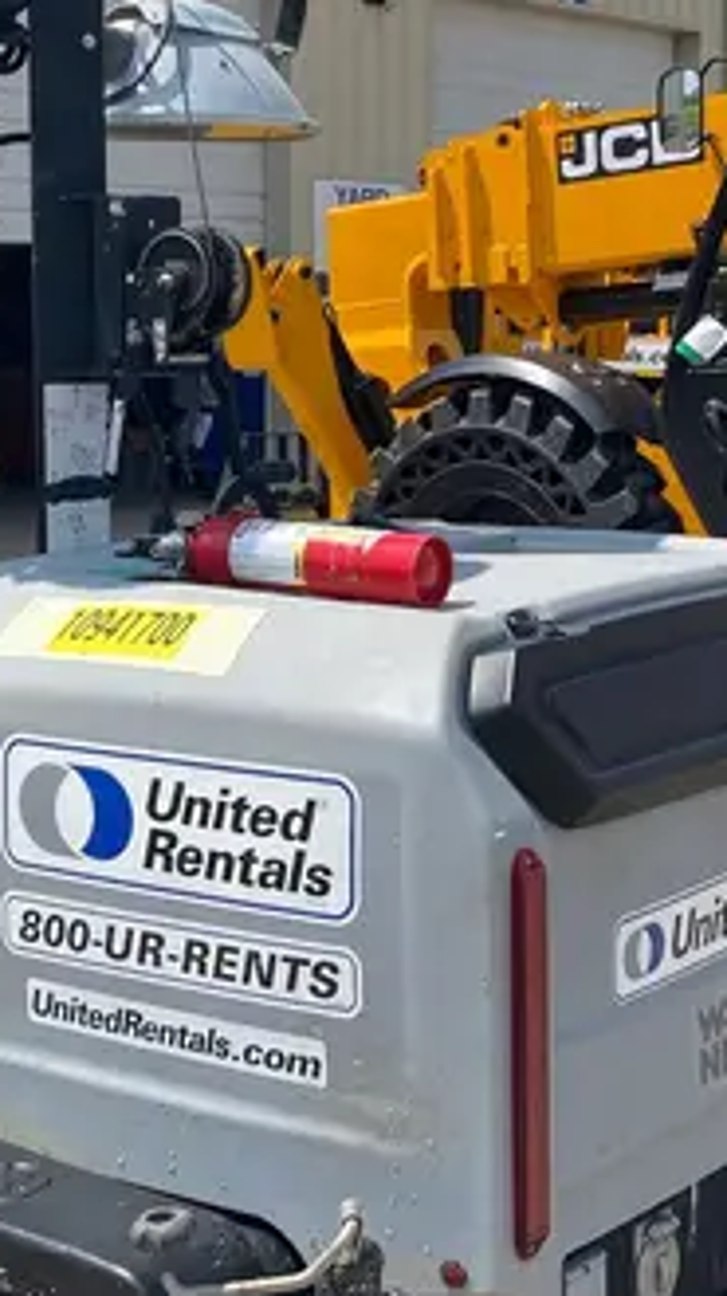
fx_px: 2165
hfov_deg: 19.0
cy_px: 513
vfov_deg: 33.2
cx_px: 208
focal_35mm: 63
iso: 32
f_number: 1.8
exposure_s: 1/3401
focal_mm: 4.25
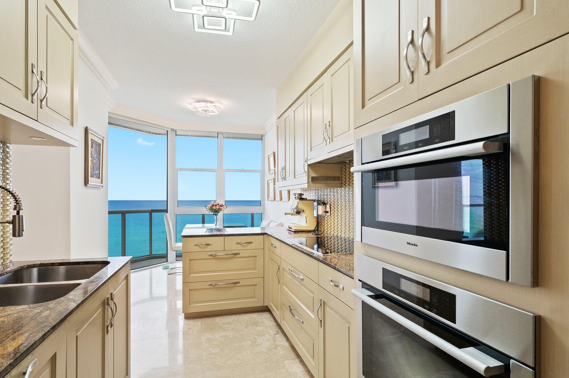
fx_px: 284
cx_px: 265
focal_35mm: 18
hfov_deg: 89.9
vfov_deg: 67.2
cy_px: 204
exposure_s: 1/13
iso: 200
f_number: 8
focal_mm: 15
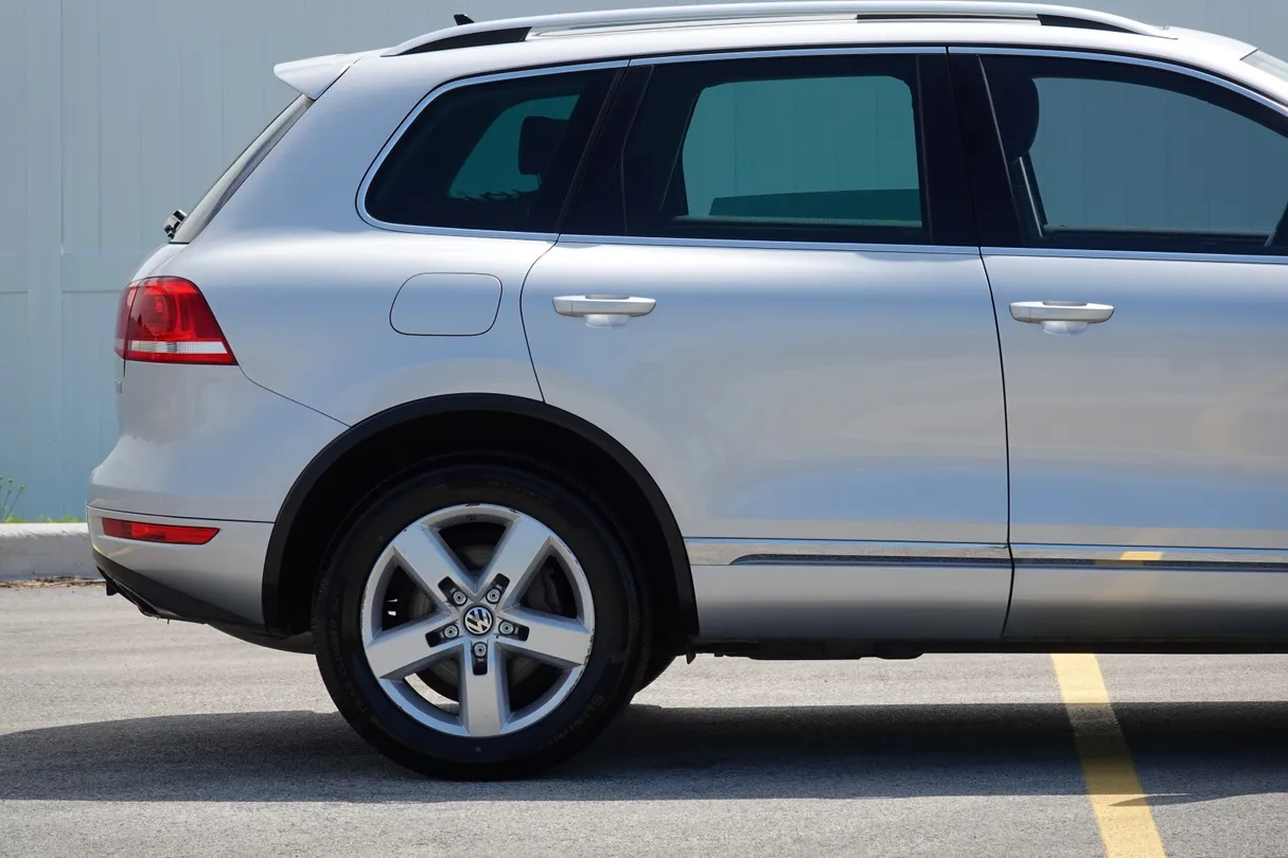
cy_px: 429
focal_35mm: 177
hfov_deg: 11.6
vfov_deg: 7.8
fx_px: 6332
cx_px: 644
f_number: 4
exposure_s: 1/800
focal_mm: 64.84
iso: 100
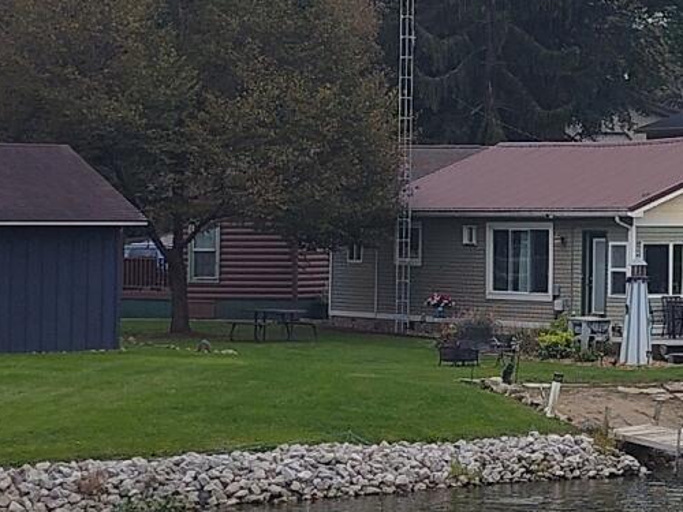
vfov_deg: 10.7
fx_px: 2723
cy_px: 116
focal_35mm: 138
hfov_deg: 13.4
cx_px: 1057
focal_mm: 5.56
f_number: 1.8
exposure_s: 1/873
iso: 100
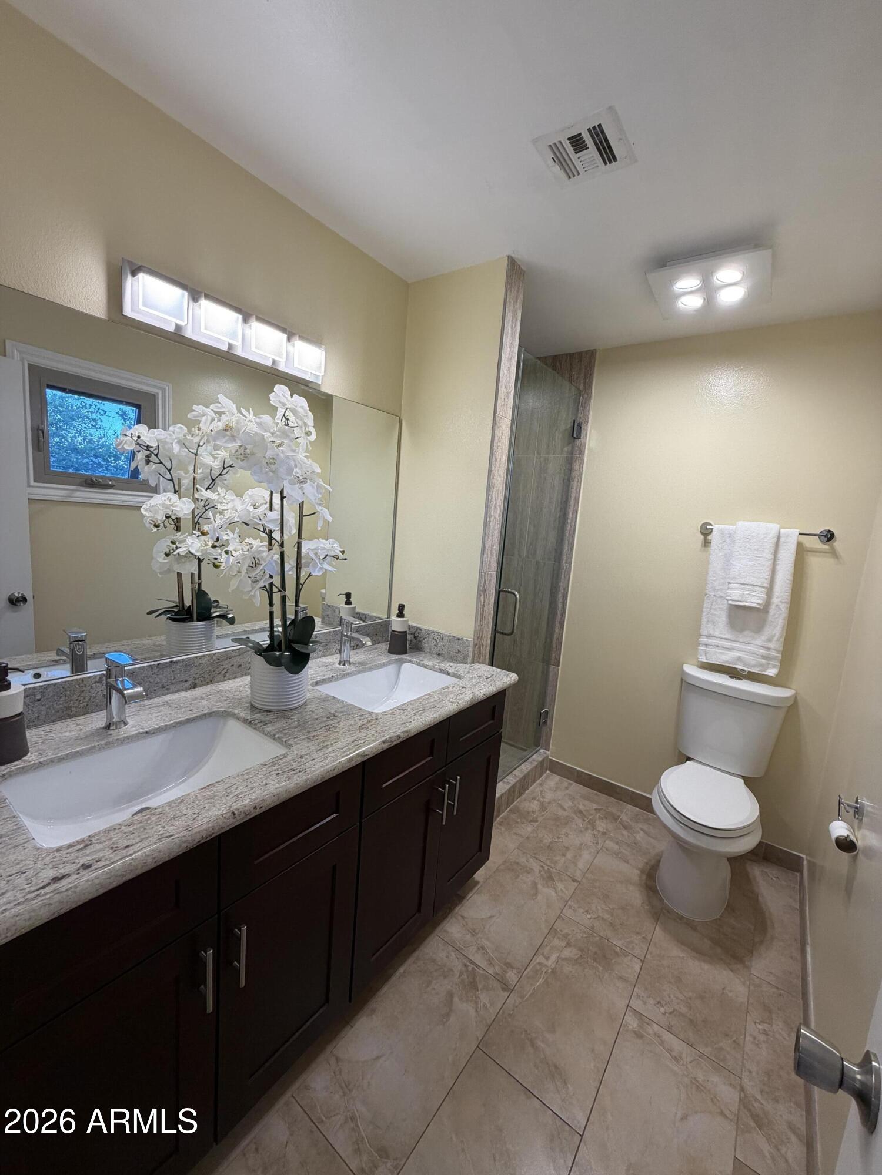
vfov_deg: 102.1
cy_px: 588
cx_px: 441
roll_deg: -4.8
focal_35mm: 14
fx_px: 476
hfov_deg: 85.7
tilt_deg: -8.0
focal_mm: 2.22
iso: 160
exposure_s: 1/120
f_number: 2.2
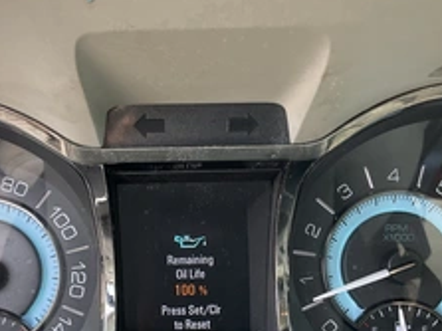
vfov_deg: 27.7
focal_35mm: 52
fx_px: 664
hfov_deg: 36.8
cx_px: 186
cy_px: 236
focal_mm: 3
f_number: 1.8
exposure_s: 1/122
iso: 50
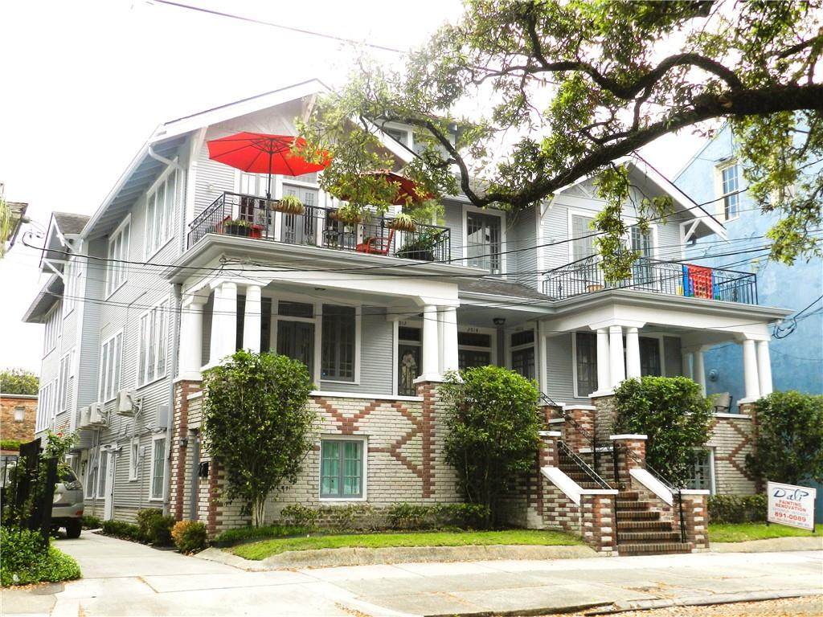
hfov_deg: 49.0
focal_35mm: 38
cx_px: 412
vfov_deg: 37.7
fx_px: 903
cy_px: 308
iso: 160
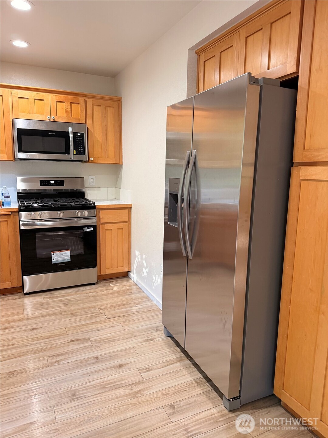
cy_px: 219
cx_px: 164
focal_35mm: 24
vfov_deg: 71.6
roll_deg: -2.0
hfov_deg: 56.8
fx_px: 303
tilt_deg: -9.3
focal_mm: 6.76
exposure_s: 1/60
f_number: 1.78
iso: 200
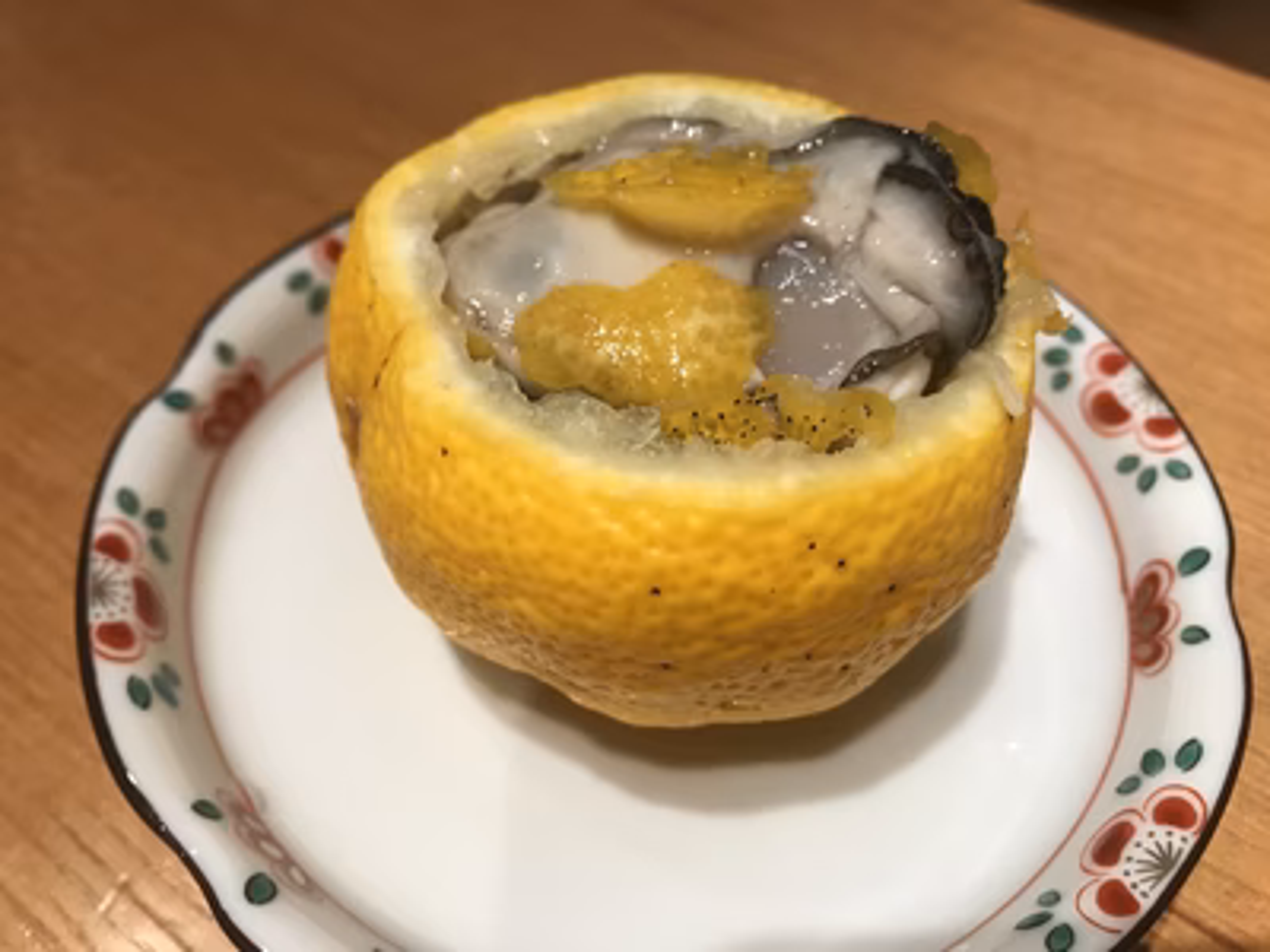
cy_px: 476
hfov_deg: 63.4
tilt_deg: -48.9
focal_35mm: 28
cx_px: 635
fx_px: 1027
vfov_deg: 49.7
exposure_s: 1/33
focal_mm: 3.99
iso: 25
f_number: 1.8
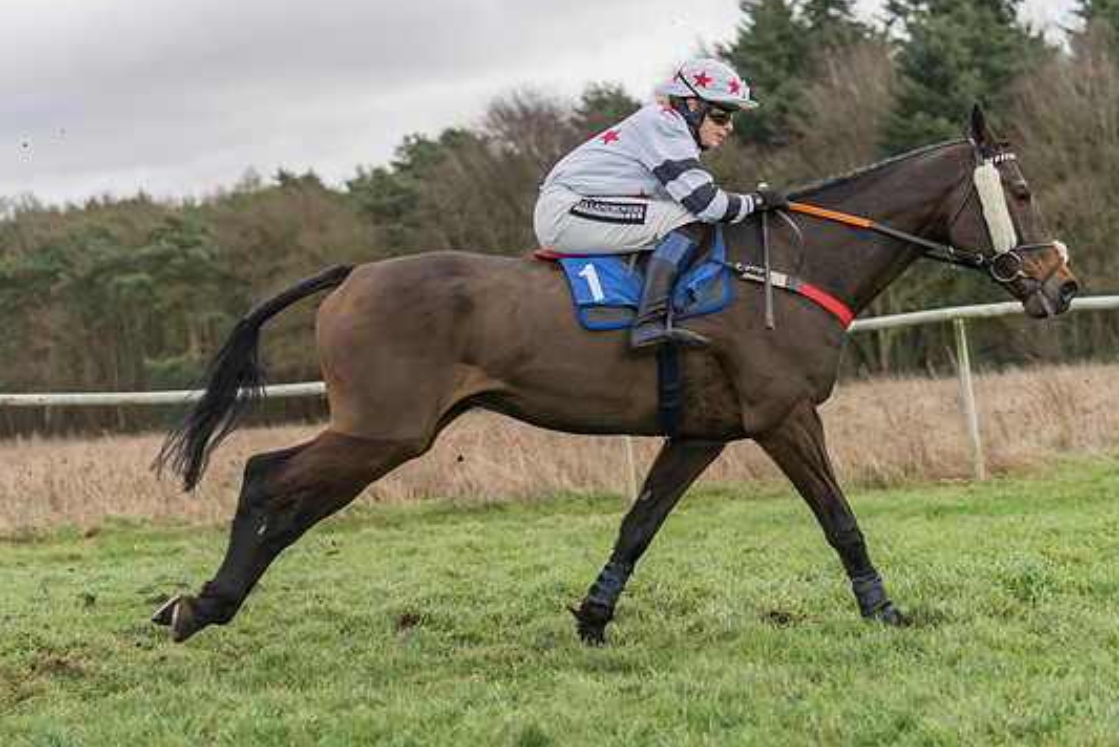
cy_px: 341
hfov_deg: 22.1
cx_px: 431
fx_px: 2861
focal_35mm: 92
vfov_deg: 14.9
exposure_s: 1/1000
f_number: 2.8
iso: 800
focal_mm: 70
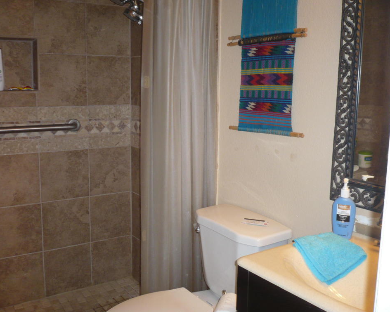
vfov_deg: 40.1
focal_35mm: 37
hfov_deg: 49.1
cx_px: 187
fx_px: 427
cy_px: 155
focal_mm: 5.8
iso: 160
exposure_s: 1/30
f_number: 2.8
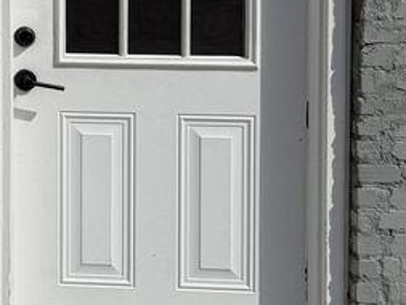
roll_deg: +1.1
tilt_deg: -1.0
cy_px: -101
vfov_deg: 14.6
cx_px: -371
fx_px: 1138
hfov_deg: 16.3
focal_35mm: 97
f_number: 1.78
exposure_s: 1/11905
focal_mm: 6.76
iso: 80
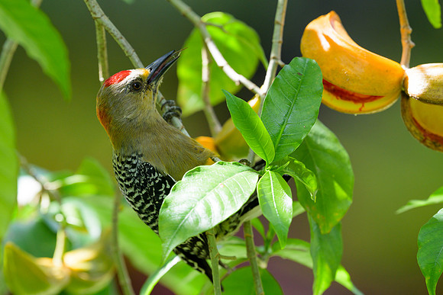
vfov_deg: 1.9
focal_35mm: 734
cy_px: 163
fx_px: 9033
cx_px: 323
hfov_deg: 2.8
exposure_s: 1/500
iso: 250
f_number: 4
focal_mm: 400
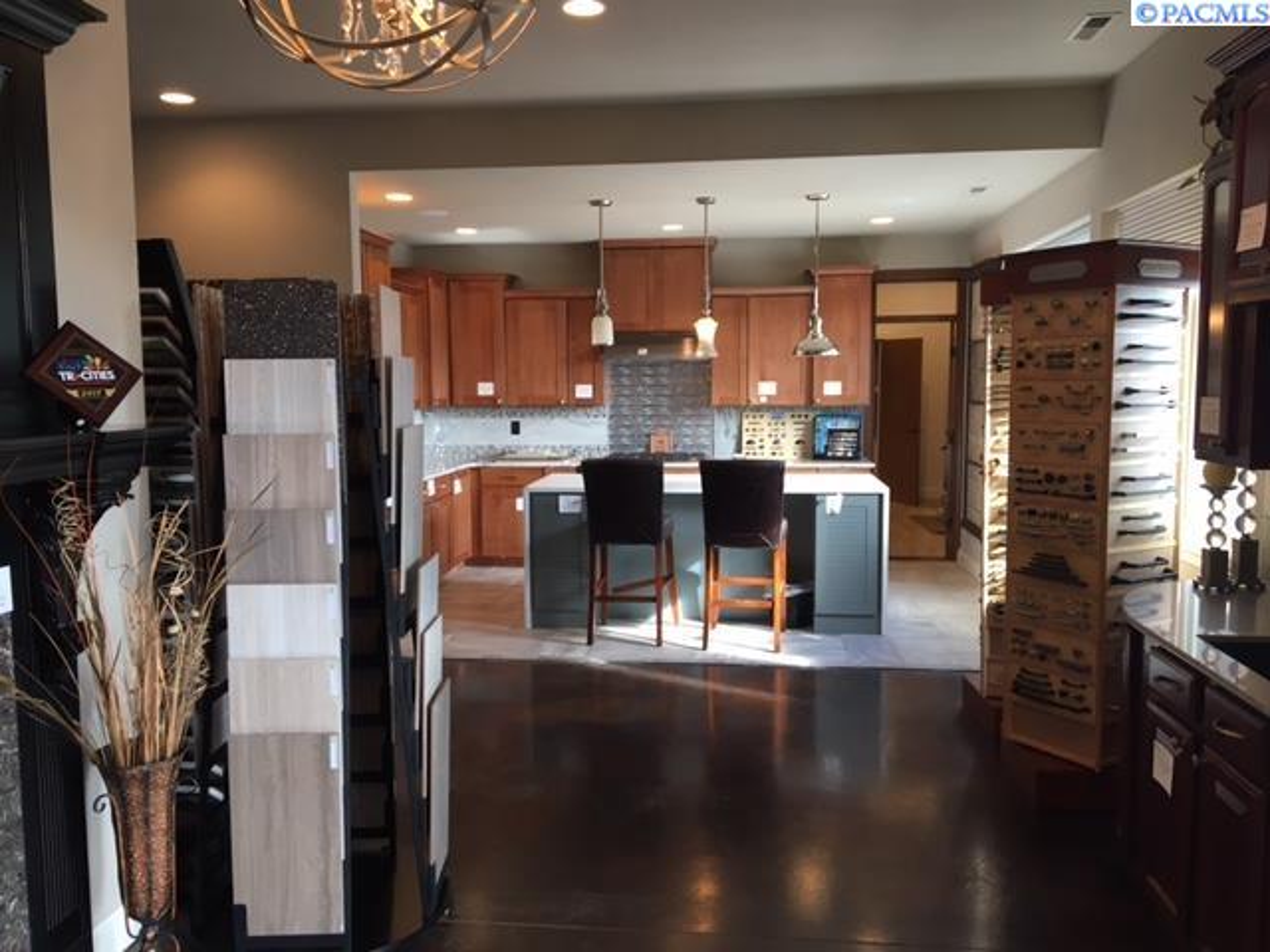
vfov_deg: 48.2
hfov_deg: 61.7
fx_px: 1064
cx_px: 635
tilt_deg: -4.5
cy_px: 476
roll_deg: +1.4
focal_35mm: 29
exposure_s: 1/30
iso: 50
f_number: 2.2
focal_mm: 4.15
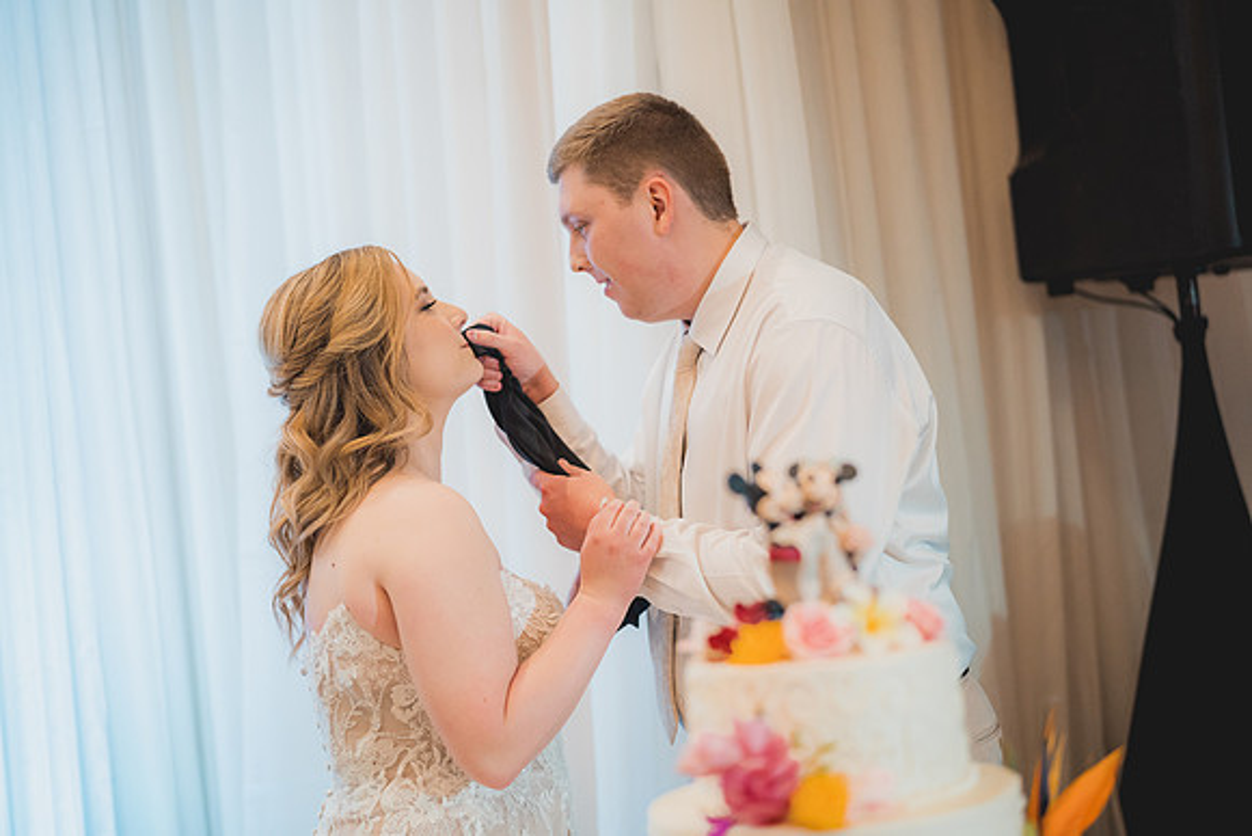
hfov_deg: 39.6
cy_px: 418
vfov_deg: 27.0
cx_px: 626
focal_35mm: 50
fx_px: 1739
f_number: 1.4
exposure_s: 1/500
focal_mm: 50
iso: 1250
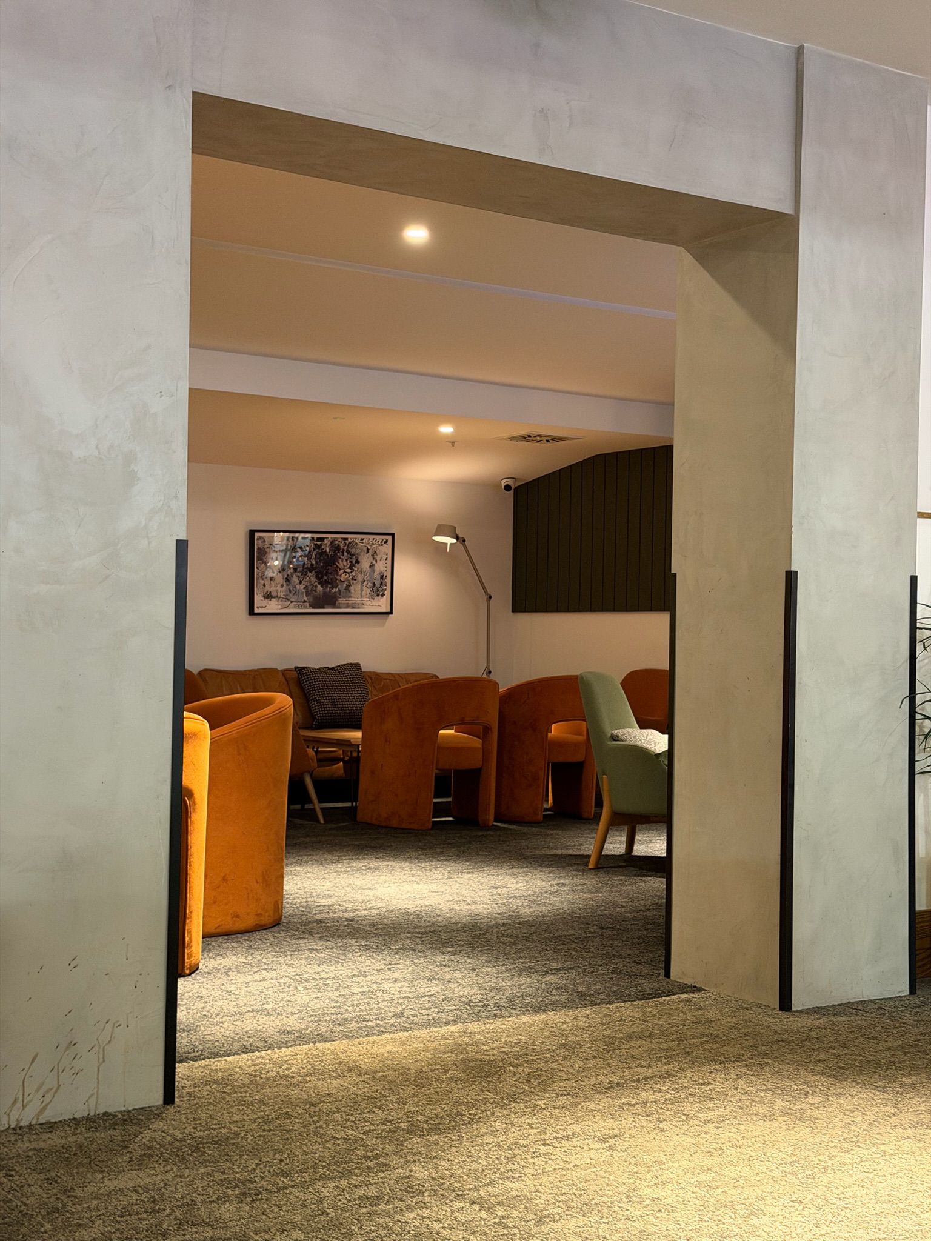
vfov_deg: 39.7
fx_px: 1721
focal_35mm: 48
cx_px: 466
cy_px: 620
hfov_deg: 30.3
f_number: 1.78
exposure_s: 1/40
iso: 500
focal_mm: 6.76
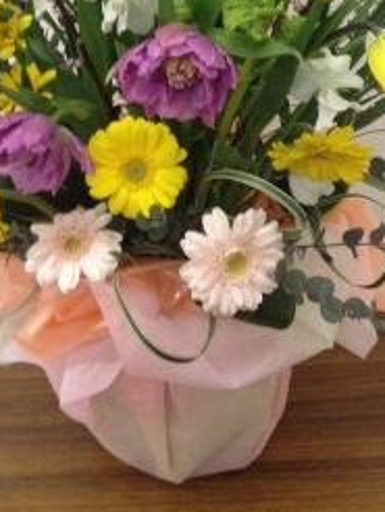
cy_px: 12
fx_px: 1051
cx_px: 170
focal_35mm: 71
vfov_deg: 26.1
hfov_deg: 20.7
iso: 80
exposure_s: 1/20
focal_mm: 4.28
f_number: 2.4
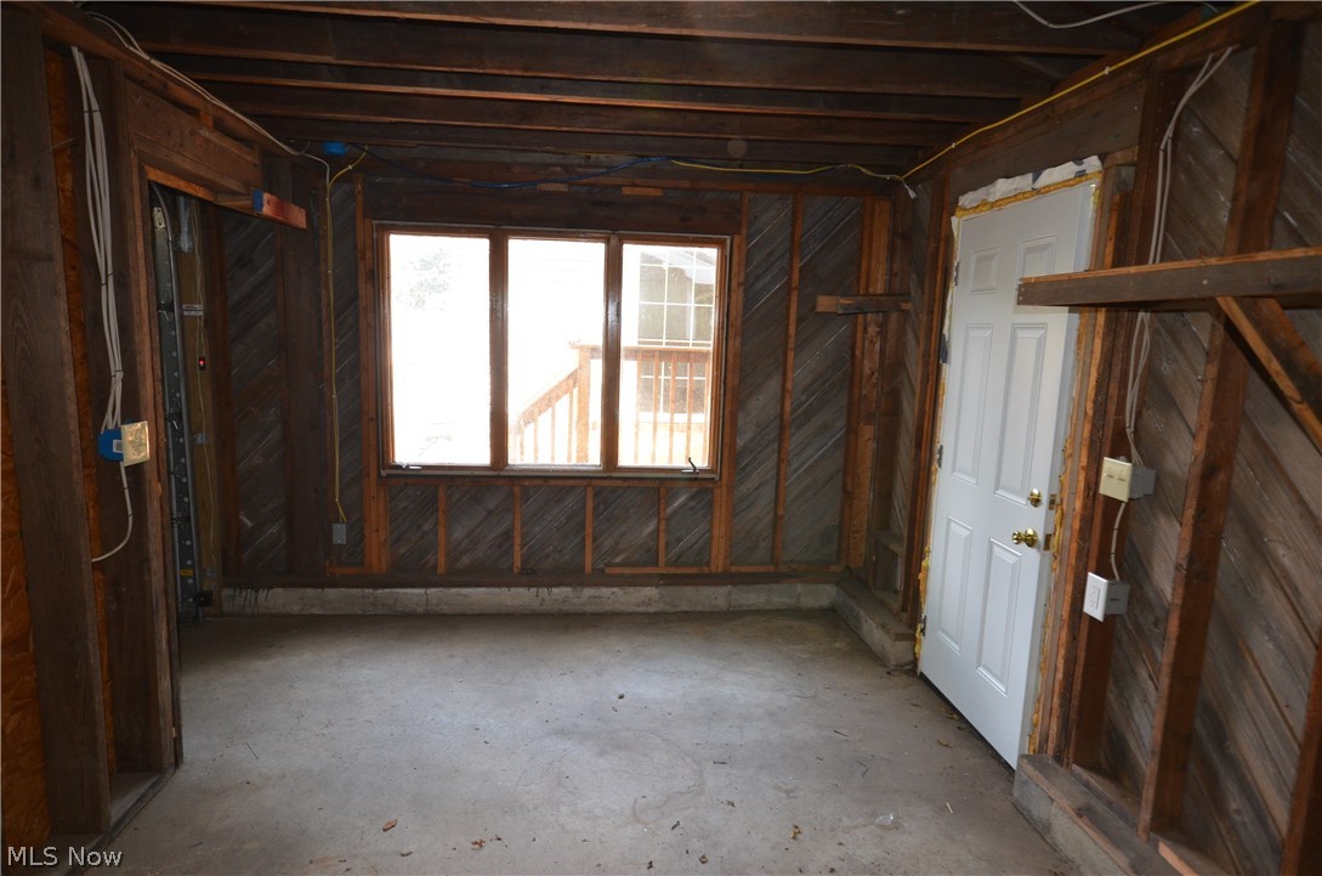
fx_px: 769
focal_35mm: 21
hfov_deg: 81.3
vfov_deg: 59.3
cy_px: 438
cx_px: 661
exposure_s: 1/60
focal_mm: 14
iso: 800
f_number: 4.8
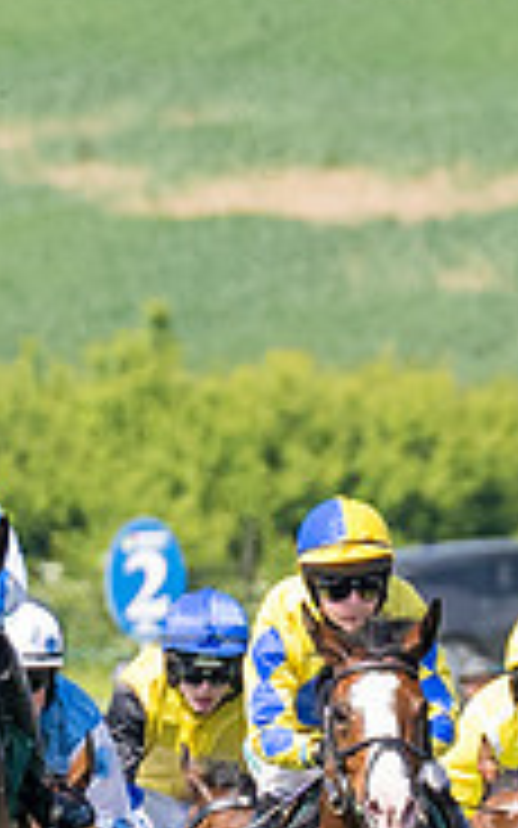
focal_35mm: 2024
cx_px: 398
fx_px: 45717
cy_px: 557
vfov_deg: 1.0
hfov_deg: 0.6
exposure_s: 1/3200
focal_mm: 200
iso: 400
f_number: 4
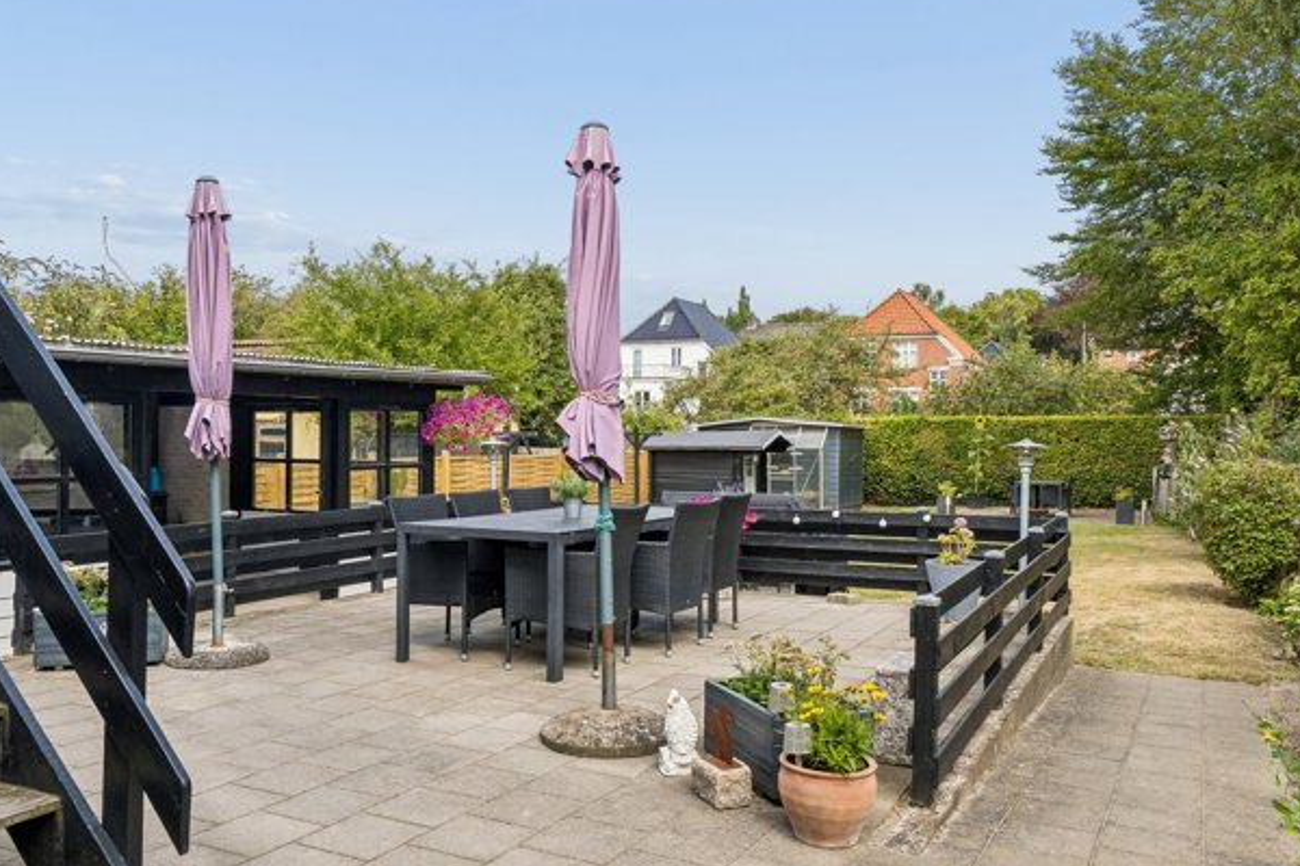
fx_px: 1155
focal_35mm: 32
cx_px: 618
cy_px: 443
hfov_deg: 58.7
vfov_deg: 41.1
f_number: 8
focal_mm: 16
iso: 250
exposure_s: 1/500
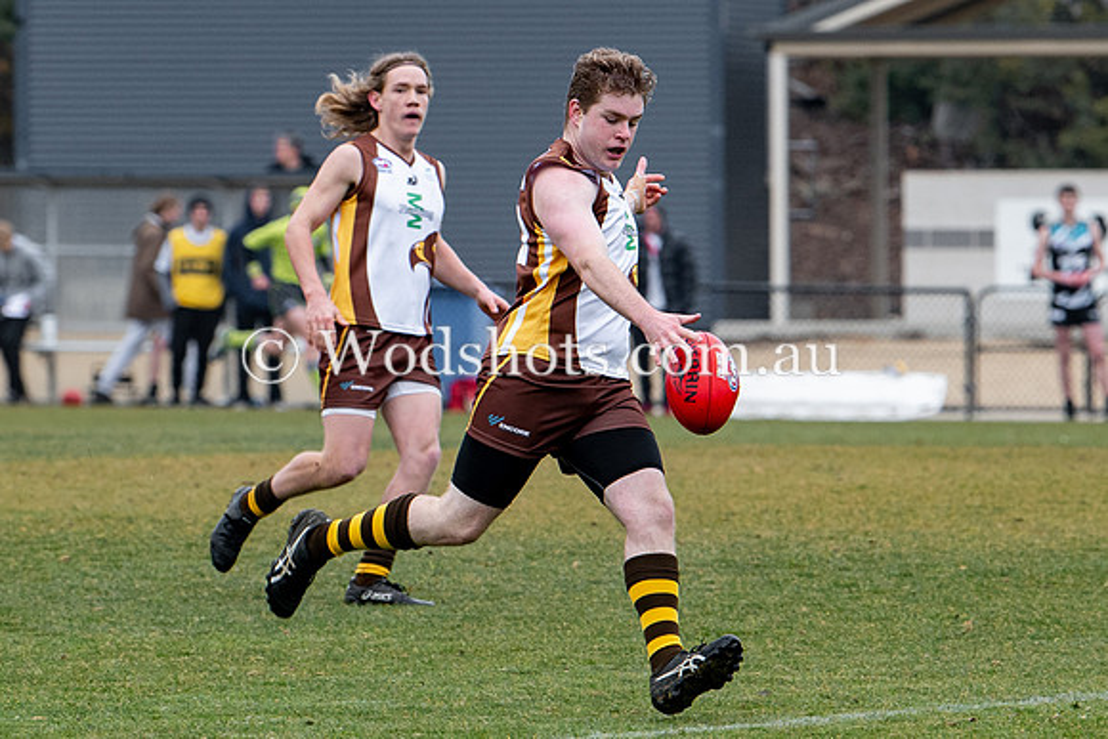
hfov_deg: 3.8
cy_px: 356
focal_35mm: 541
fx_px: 16656
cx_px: 632
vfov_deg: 2.5
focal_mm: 170
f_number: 4
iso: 400
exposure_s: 1/800
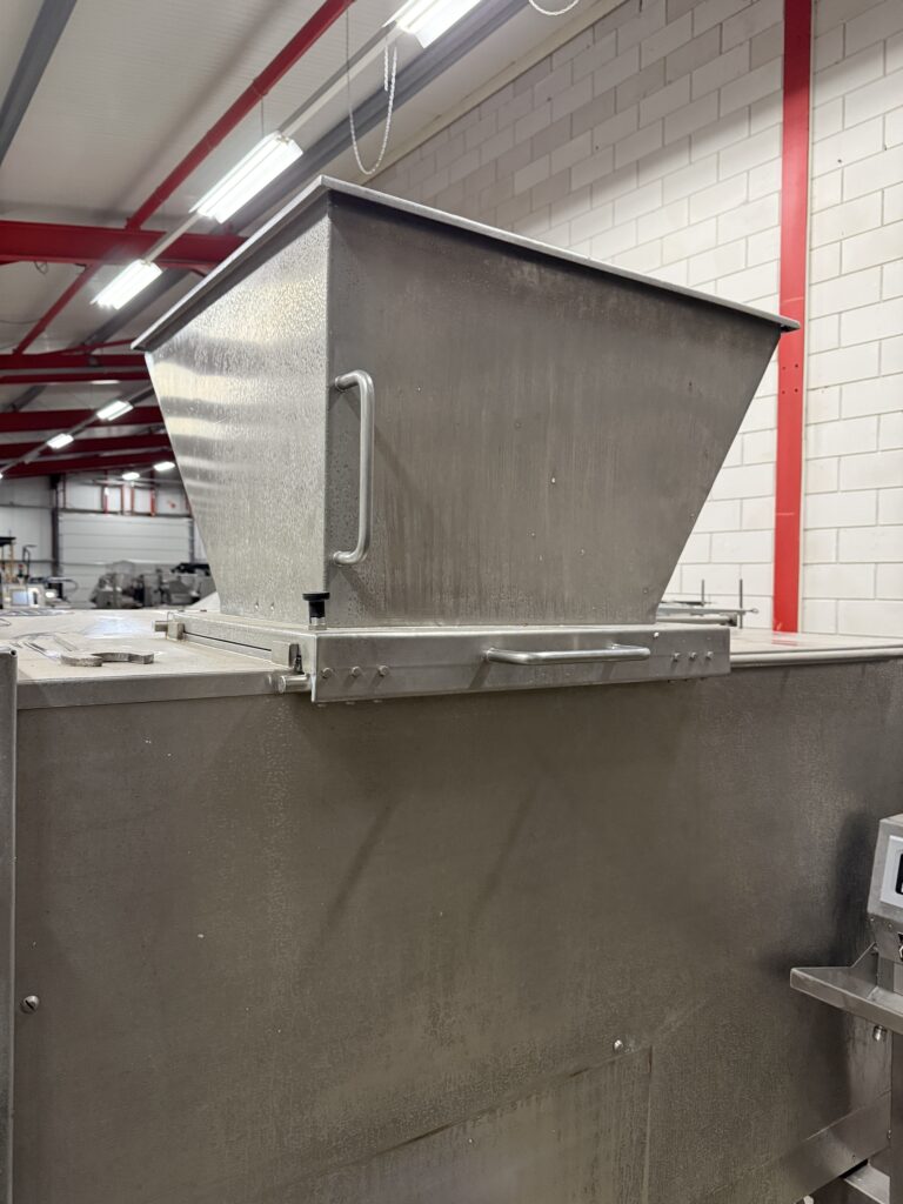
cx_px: 452
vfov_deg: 71.6
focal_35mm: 24
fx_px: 835
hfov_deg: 56.8
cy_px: 602
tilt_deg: -1.0
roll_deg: -1.1
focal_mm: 6.76
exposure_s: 1/50
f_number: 1.78
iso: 500
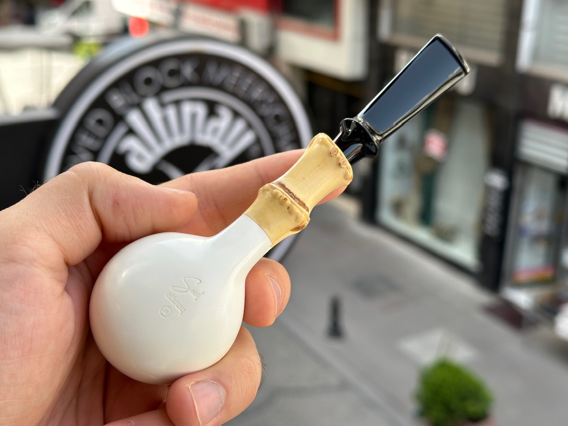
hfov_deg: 39.7
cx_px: 284
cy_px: 213
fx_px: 788
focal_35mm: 48
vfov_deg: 30.3
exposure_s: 1/549
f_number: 1.78
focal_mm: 6.86
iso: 64
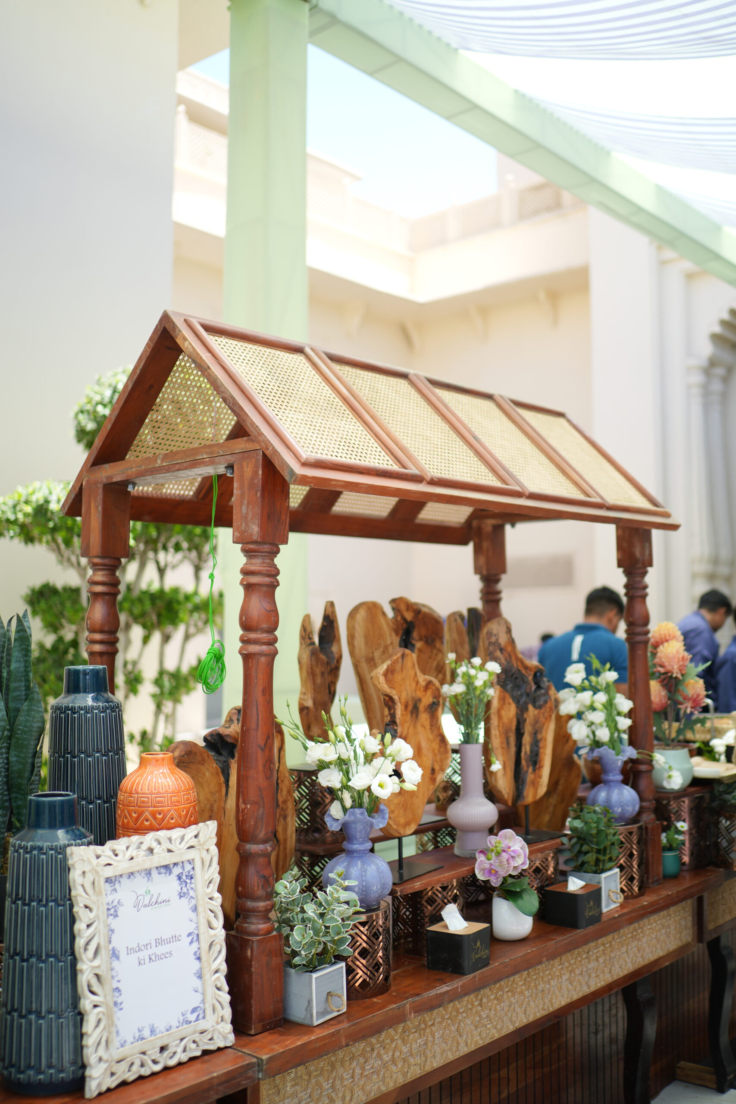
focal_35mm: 35
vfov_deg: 54.4
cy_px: 552
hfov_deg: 37.9
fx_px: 1073
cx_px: 368
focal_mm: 35
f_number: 1.8
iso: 125
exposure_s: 1/1000
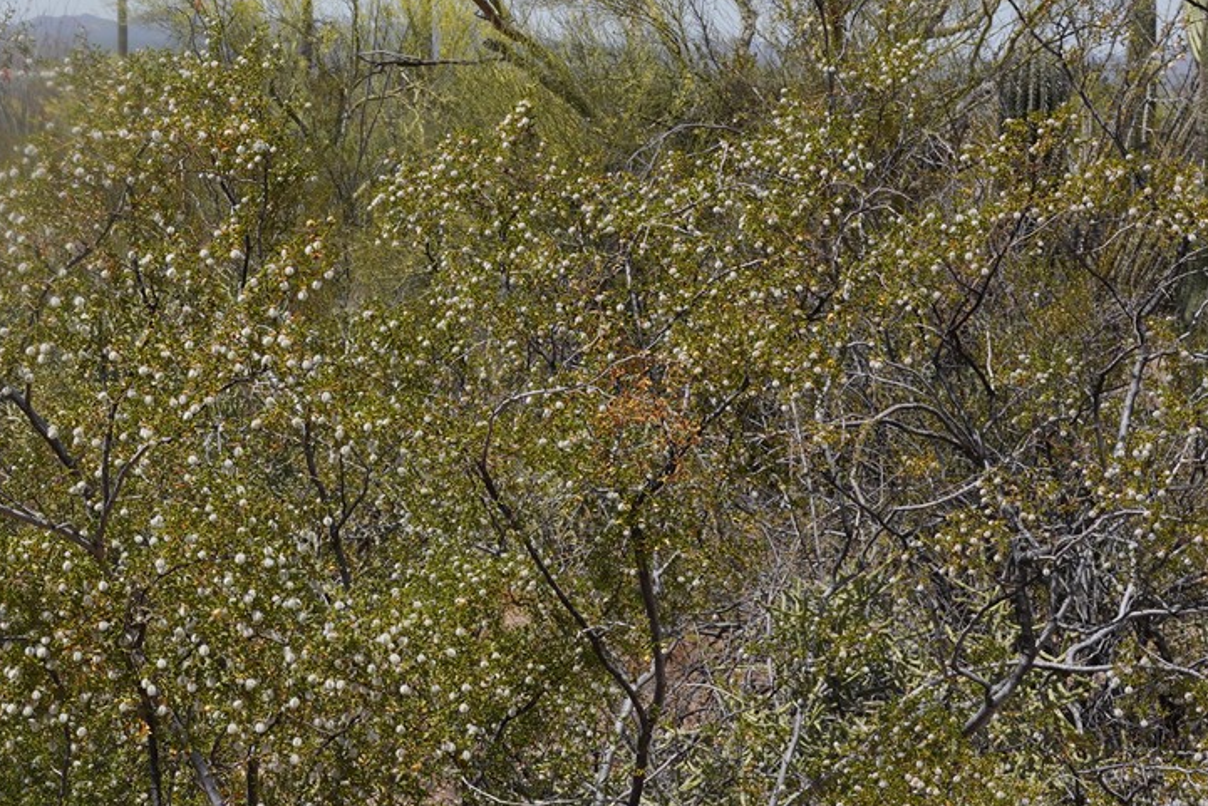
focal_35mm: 86
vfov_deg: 15.9
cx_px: 208
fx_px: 2886
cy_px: 248
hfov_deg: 23.2
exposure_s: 1/80
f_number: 20
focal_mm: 31
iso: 100
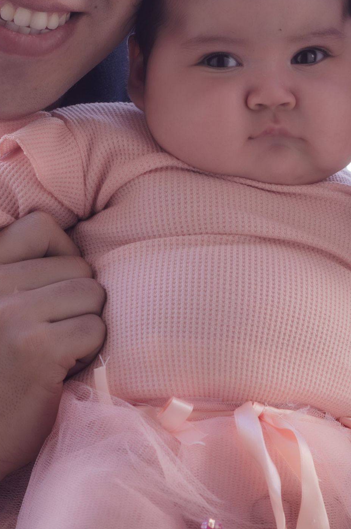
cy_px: 193
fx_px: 3026
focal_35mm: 206
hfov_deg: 6.6
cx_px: 218
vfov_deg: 10.0
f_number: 4
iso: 160
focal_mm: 50
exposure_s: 1/320
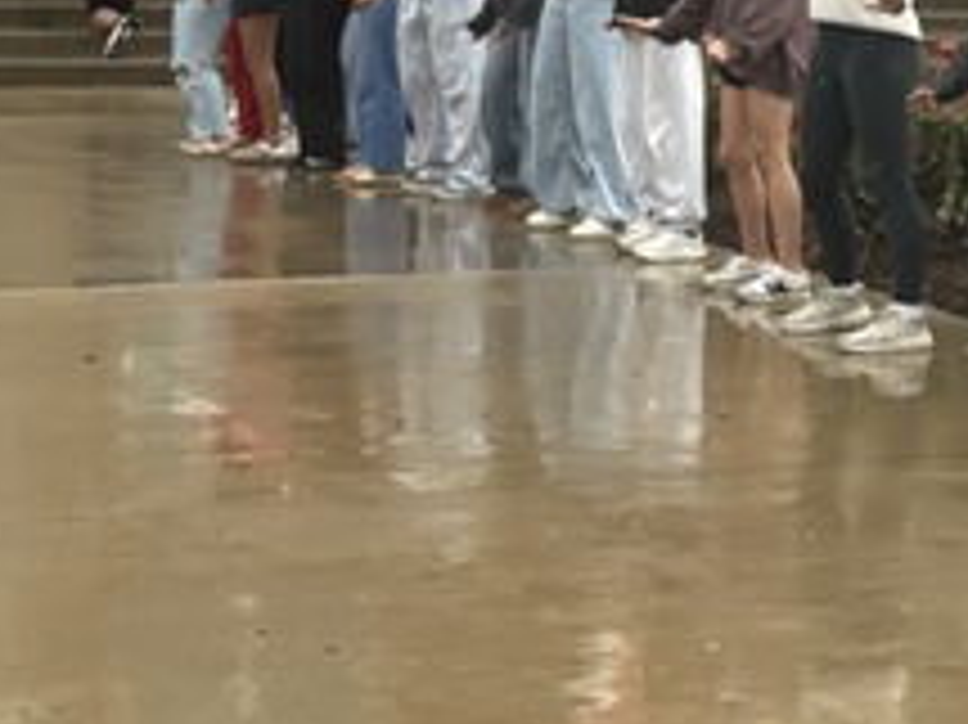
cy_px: 234
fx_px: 3466
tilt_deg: -5.2
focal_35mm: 124
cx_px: 1477
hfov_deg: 14.7
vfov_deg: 11.9
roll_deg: -0.2
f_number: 1.6
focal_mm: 5.96
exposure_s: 1/810
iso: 64
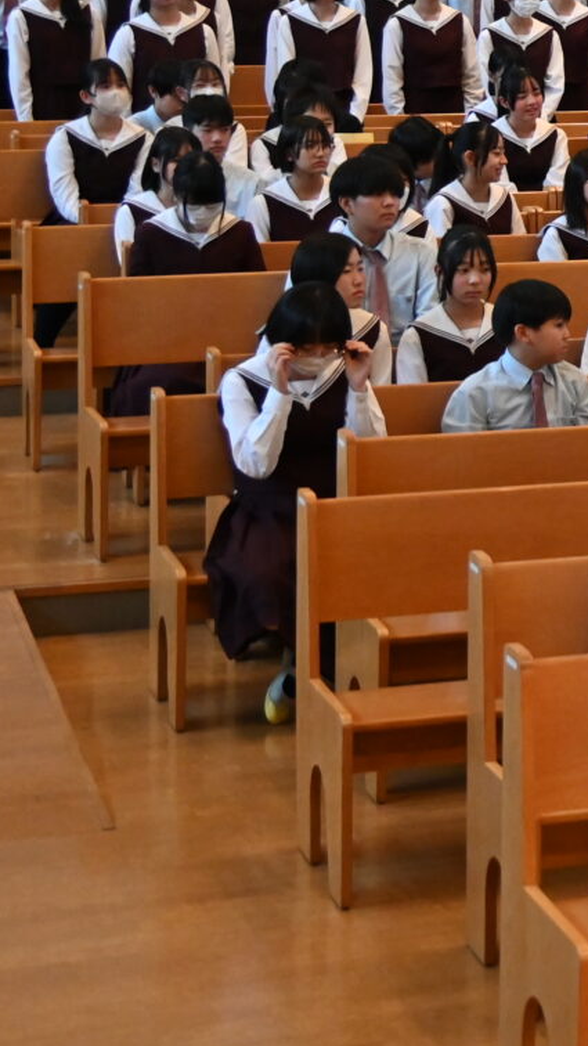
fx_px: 3294
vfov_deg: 17.7
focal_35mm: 119
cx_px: 1273
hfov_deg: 9.4
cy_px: 37
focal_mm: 33.5
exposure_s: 1/100
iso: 3200
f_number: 4.5
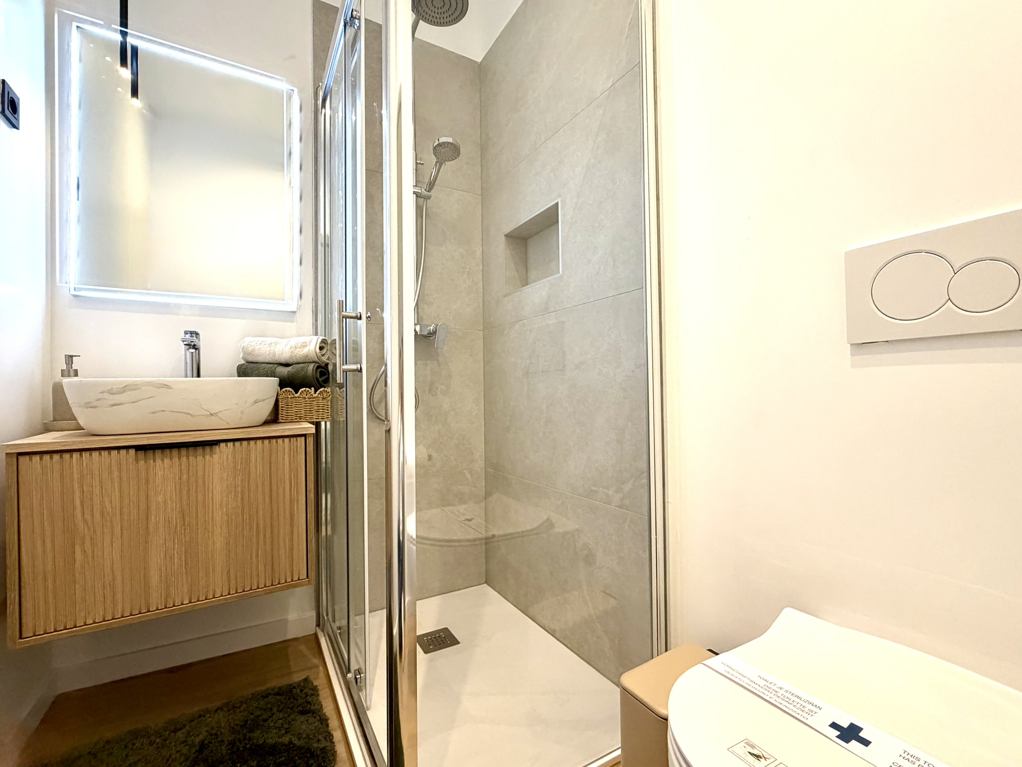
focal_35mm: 14
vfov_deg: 85.7
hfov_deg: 102.1
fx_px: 413
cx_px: 511
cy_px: 384
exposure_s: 1/100
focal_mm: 2.22
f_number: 2.2
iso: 250
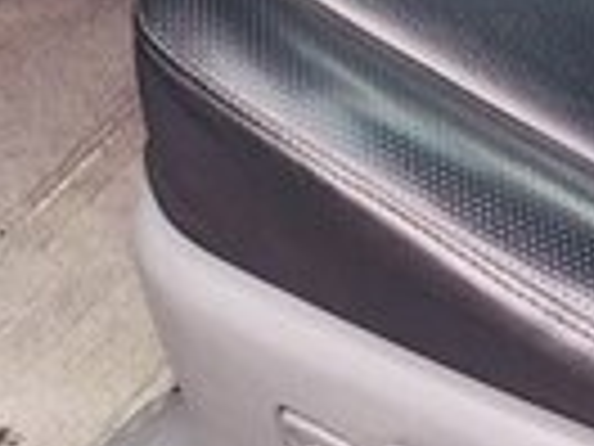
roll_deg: +0.4
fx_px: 2488
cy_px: -601
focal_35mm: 145
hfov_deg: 13.6
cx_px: 252
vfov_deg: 9.2
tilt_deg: -21.7
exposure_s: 1/234
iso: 32
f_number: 2.2
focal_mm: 4.15
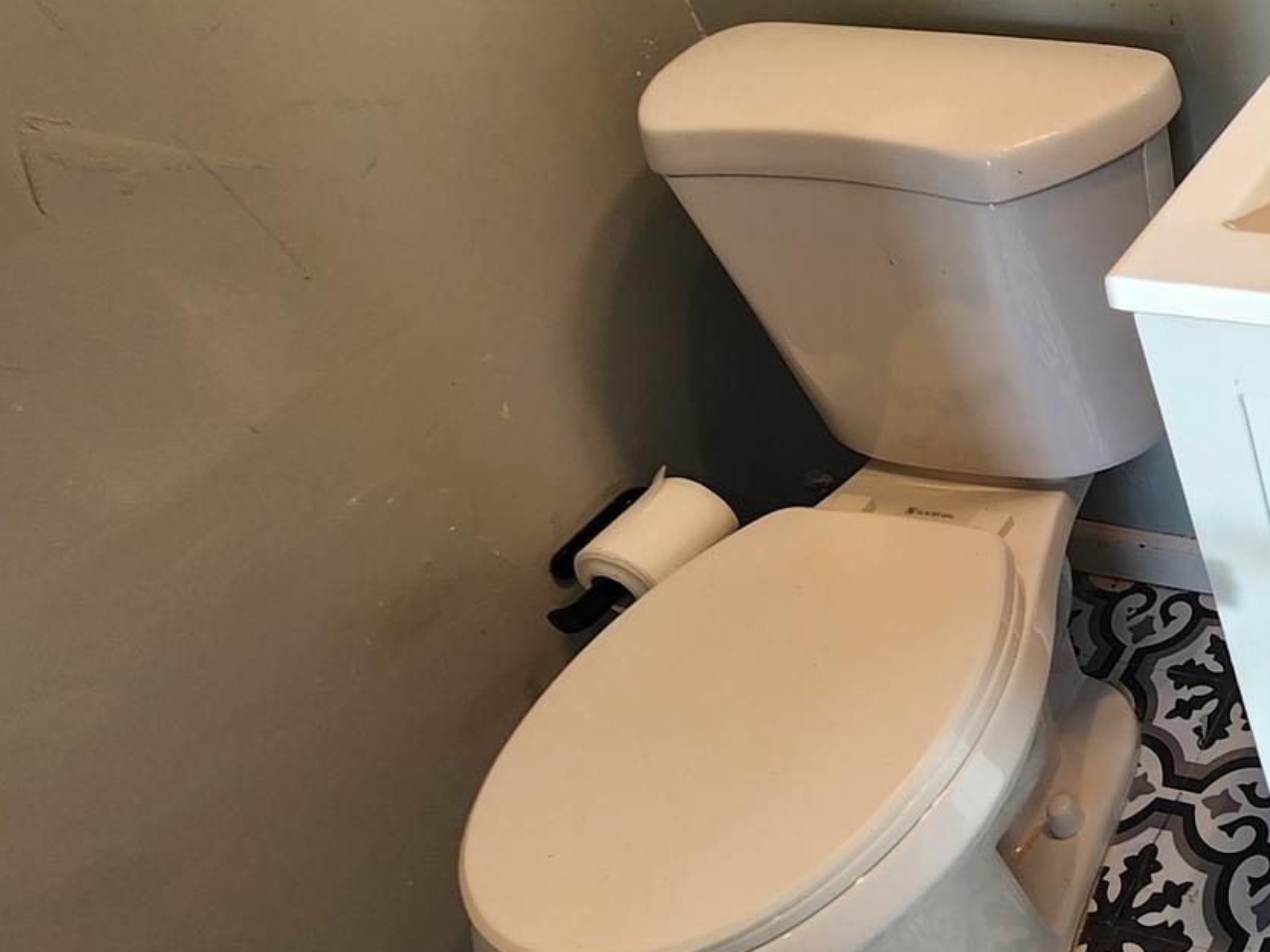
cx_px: 1549
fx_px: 1174
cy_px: 279
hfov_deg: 39.5
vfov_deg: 43.2
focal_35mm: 32
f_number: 2.2
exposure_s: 1/60
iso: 64
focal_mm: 2.2
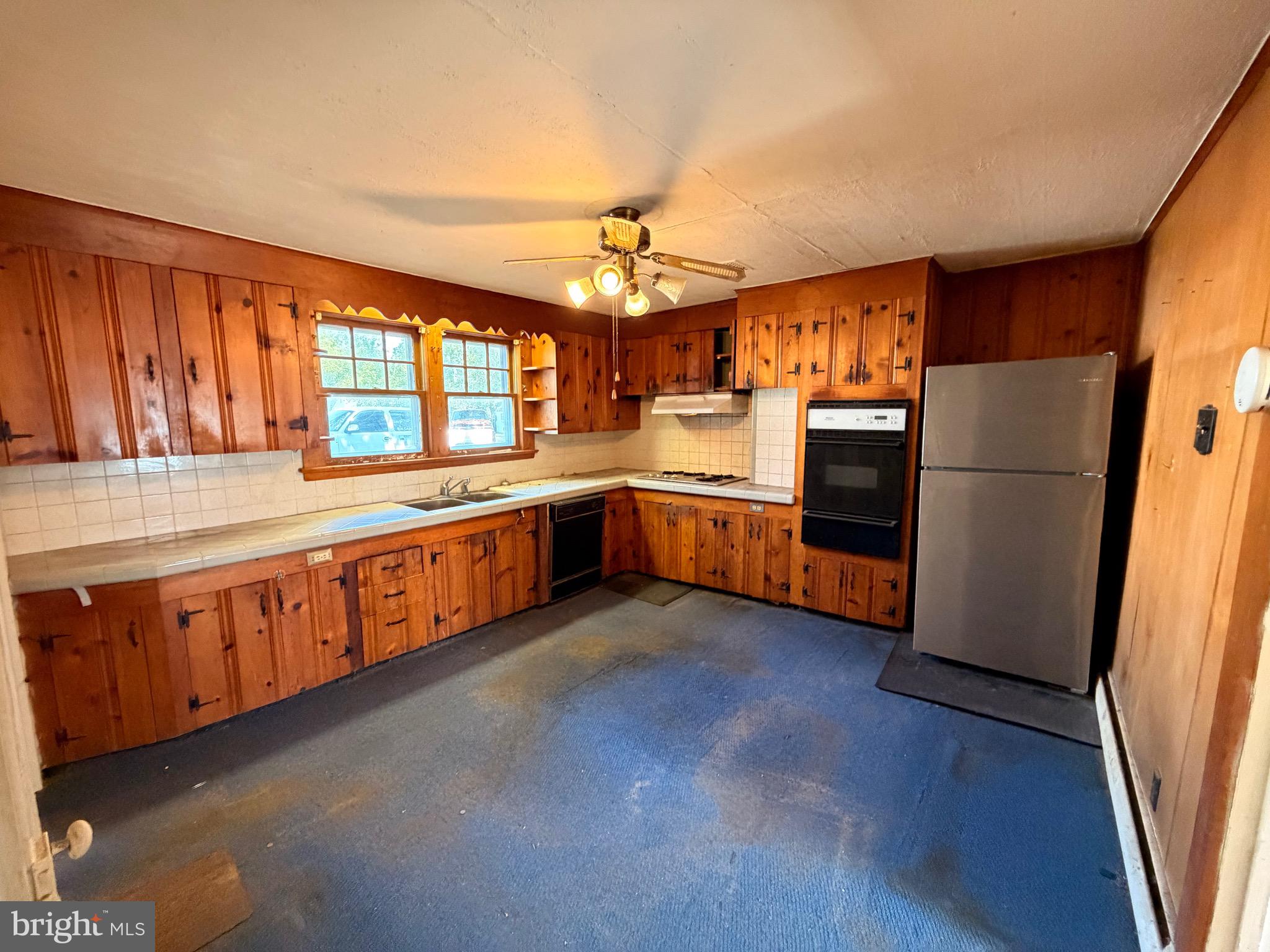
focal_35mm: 14
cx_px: 635
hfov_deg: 102.1
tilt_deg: -6.5
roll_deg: +0.9
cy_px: 476
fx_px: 514
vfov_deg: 85.7
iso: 640
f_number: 2.2
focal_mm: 2.22
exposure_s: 1/60
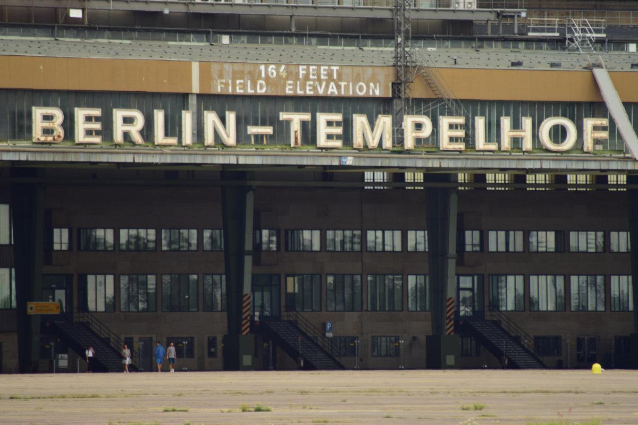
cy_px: 212
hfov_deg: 4.6
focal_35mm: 450
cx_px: 319
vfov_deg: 3.1
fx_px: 7974
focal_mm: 300
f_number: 5.6
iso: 200
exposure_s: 1/500
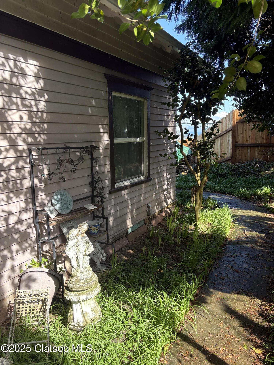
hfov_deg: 53.1
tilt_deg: -8.2
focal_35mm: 26
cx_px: 137
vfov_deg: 67.3
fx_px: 274
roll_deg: +1.2
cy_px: 182
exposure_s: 1/453
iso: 64
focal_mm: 5.96
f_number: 1.6
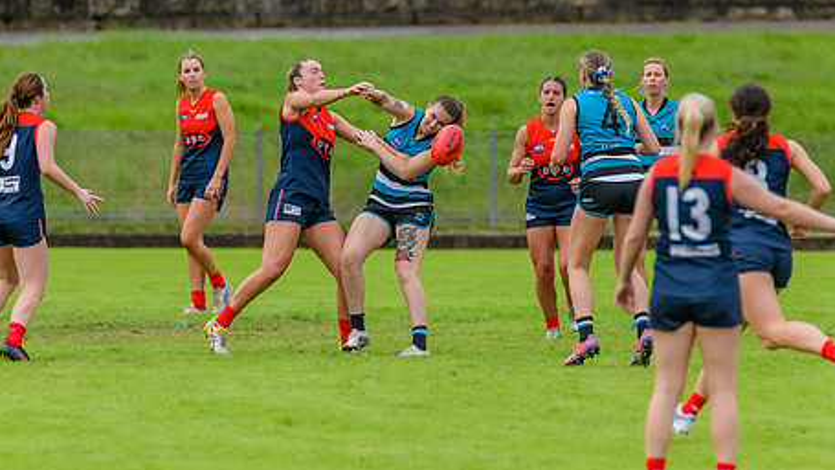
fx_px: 12643
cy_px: 139
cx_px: 390
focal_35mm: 571
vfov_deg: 2.1
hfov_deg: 3.8
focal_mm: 420
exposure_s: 1/2000
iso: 800
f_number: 5.6
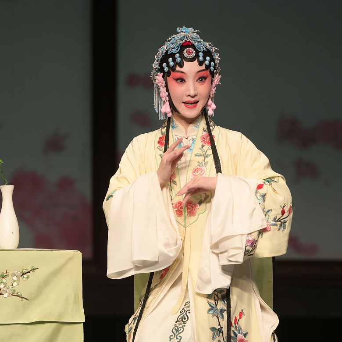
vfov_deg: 6.0
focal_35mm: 290
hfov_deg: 6.0
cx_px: 88
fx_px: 3242
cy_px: 168
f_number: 2.8
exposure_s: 1/500
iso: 400
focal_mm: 185
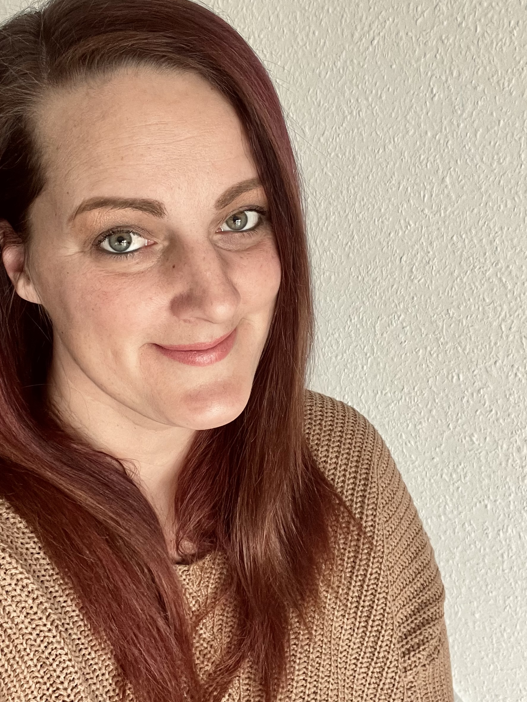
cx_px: 196
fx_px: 791
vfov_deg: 47.7
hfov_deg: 36.6
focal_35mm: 39
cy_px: 303
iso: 160
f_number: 2.2
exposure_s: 1/60
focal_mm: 2.71
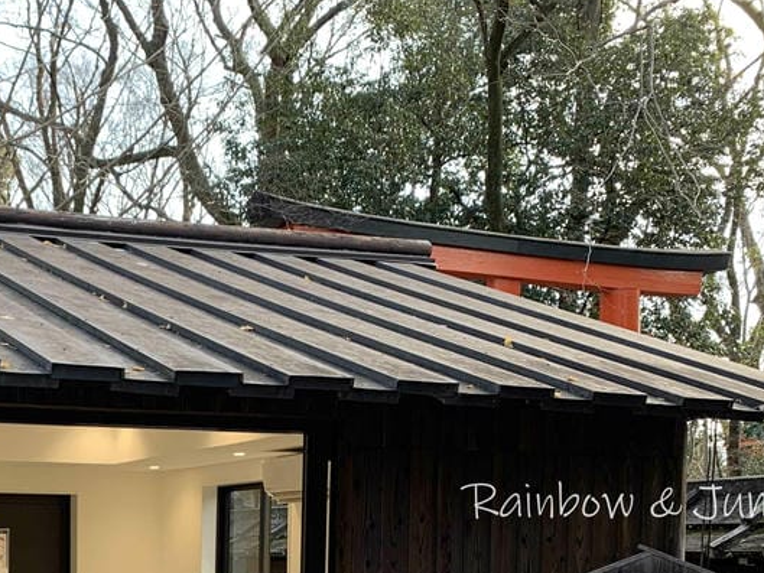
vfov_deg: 23.5
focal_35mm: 59
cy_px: 609
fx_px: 1302
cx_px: 40
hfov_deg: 30.8
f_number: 1.8
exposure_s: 1/121
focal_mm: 4.25
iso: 40
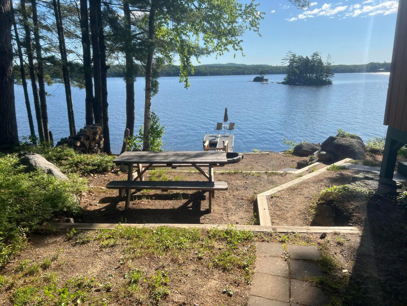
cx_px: 204
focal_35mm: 26
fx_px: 306
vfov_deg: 53.1
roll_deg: +1.5
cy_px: 153
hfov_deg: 67.3
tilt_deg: -16.3
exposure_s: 1/4115
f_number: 1.5
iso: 50
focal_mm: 5.7
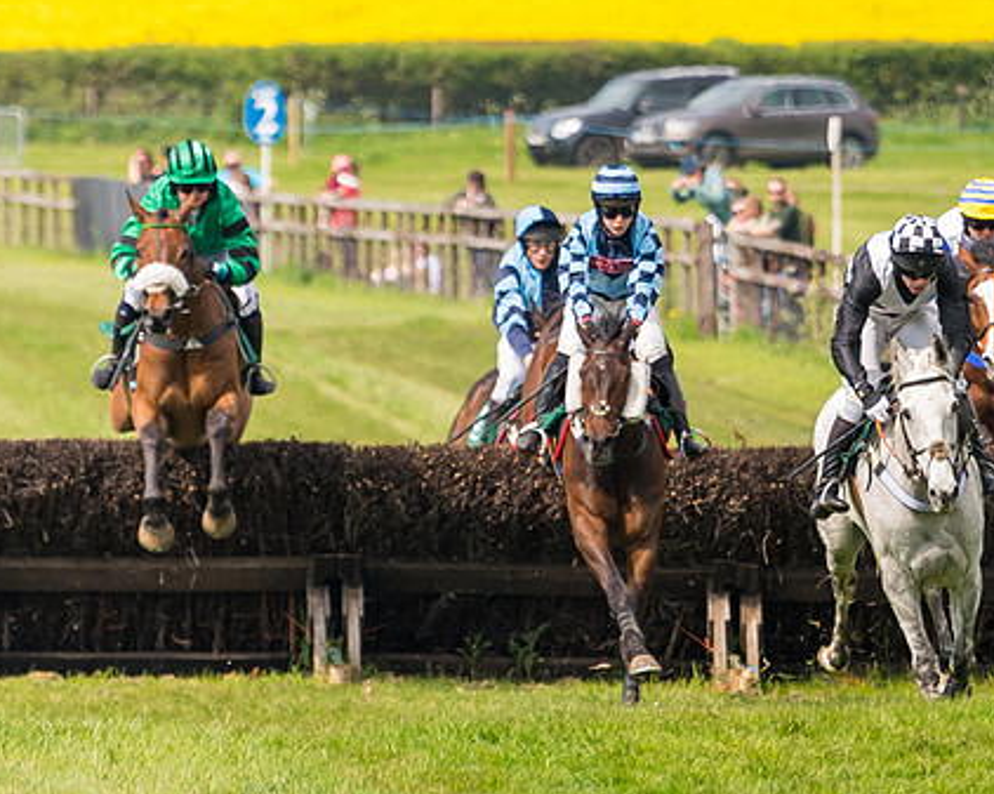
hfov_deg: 2.5
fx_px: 22901
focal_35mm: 779
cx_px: 1210
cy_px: 392
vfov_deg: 2.0
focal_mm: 185
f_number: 4
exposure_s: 1/2500
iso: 400
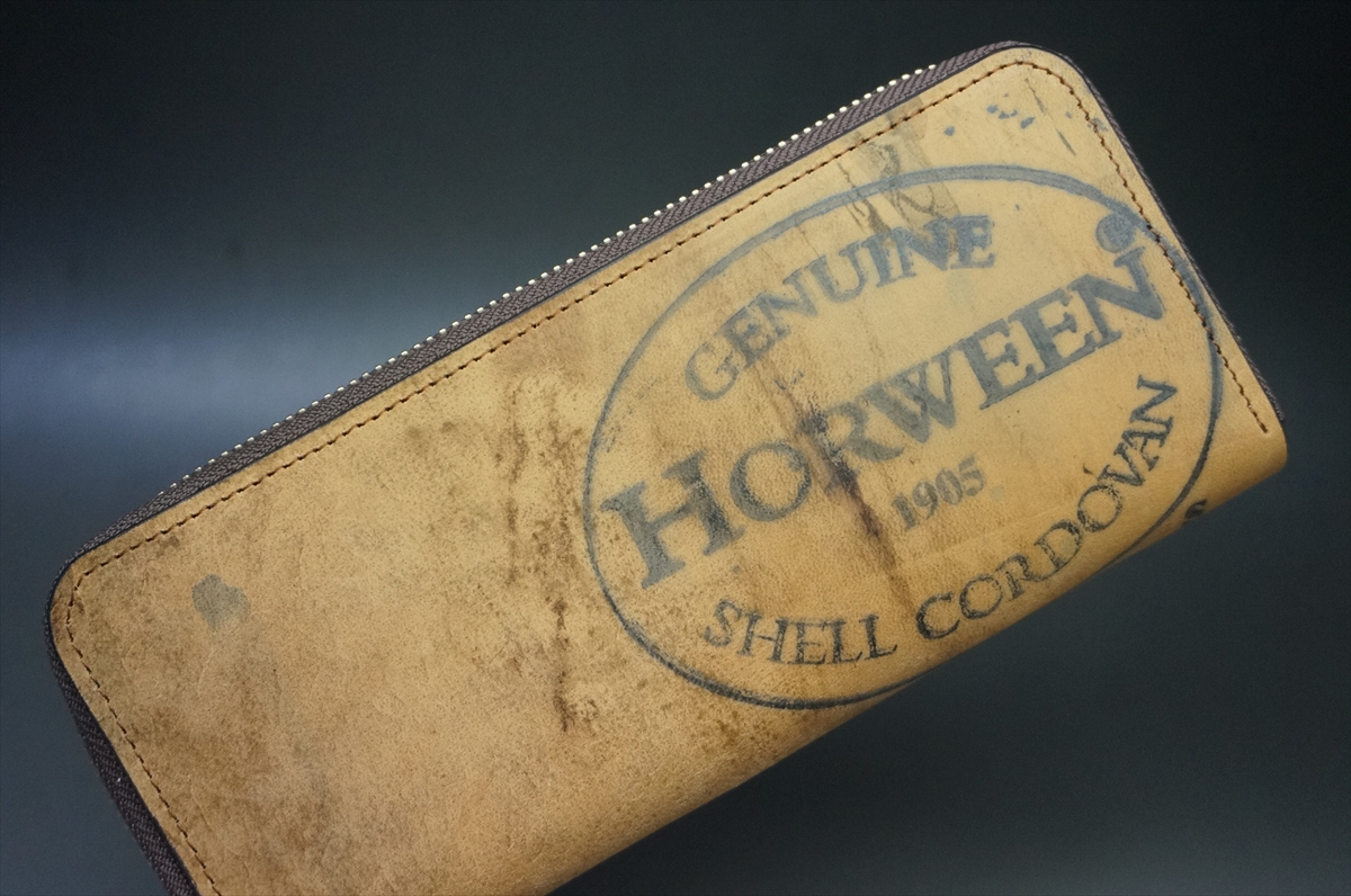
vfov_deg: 34.1
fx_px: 1461
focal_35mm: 39
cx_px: 676
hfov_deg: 49.6
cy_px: 448
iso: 1250
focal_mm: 26
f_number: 4.5
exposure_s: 1/160
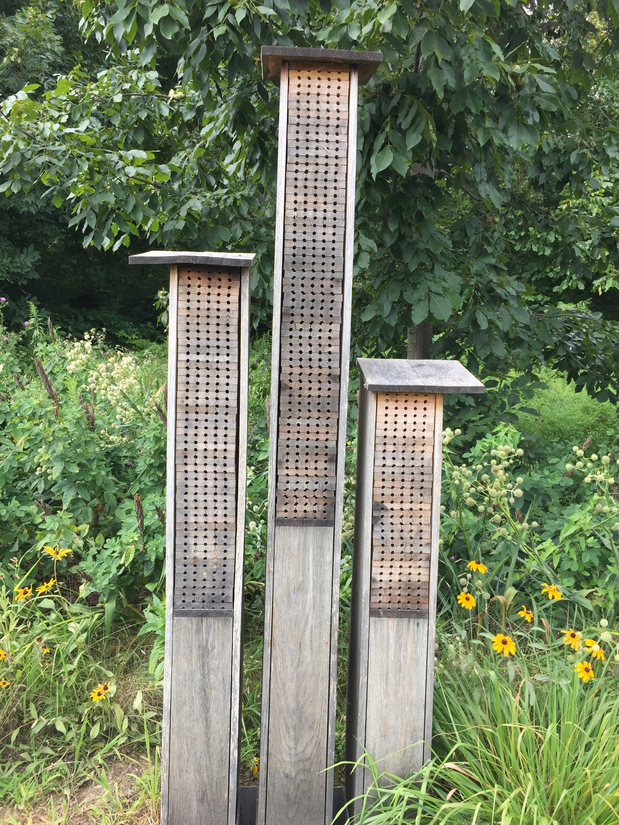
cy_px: 412
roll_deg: -1.2
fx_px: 691
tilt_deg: -3.6
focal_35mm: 29
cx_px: 310
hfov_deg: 48.2
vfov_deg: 61.7
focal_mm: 4.15
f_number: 2.2
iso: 32
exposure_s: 1/350
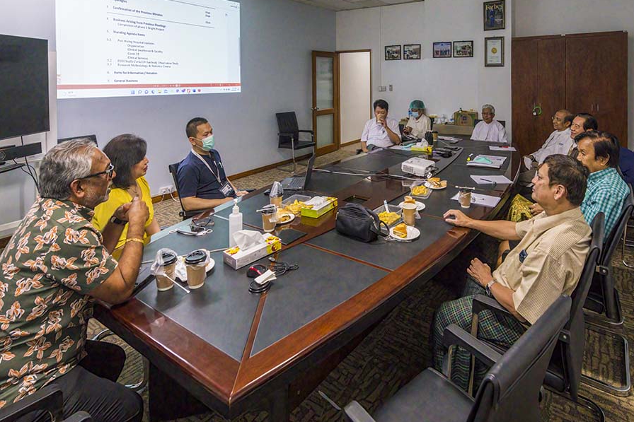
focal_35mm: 15
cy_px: 221
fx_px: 264
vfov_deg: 77.3
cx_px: 316
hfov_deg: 100.4
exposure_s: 1/250
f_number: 5.6
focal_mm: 14
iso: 4000
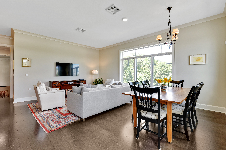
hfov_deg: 96.7
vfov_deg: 73.7
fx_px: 100
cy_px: 75
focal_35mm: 16
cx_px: 113
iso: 250
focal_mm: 16
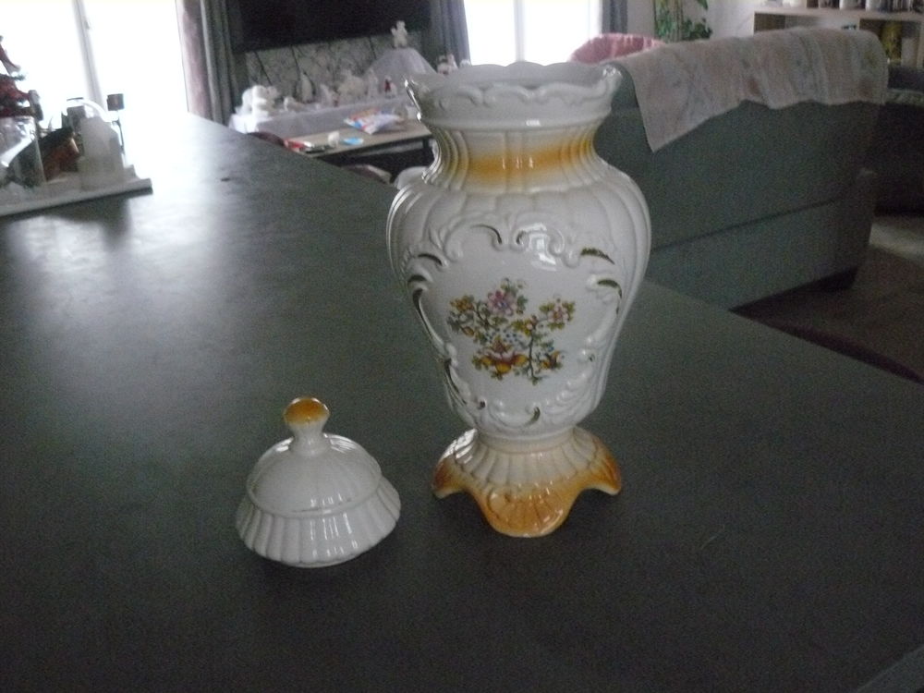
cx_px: 462
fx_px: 961
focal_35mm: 36
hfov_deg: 51.4
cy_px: 346
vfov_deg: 39.7
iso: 800
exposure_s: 1/15
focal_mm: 6
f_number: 2.8
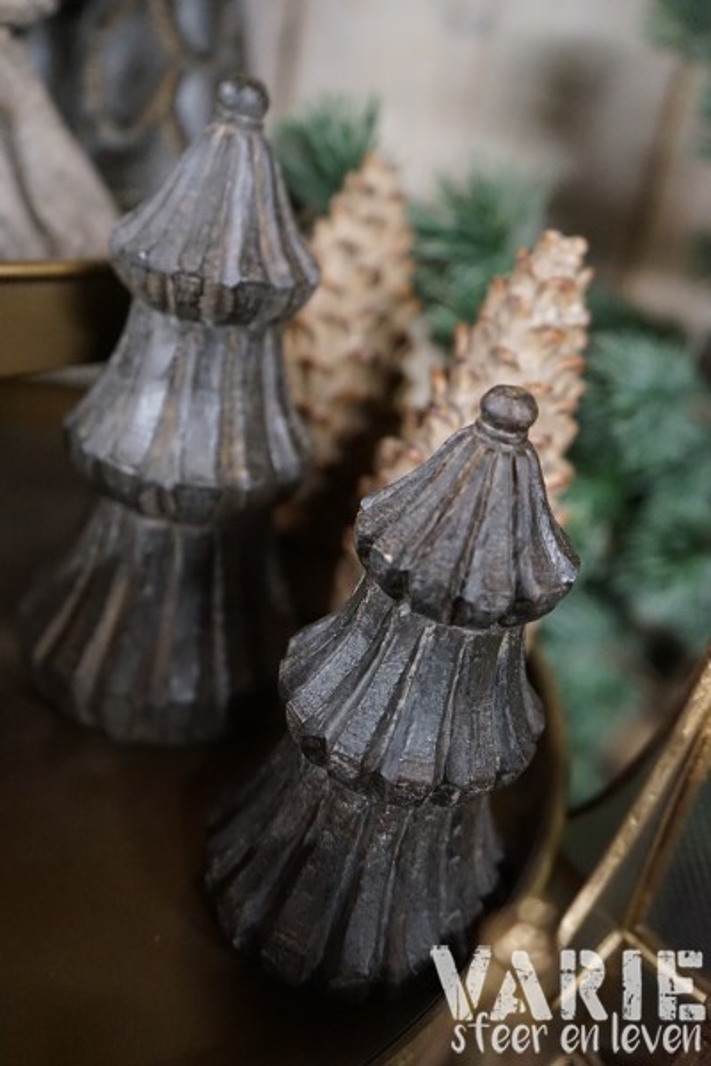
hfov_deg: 40.0
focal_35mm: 33
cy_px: 533
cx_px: 356
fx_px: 978
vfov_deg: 57.2
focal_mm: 33
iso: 6400
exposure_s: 1/60
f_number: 4
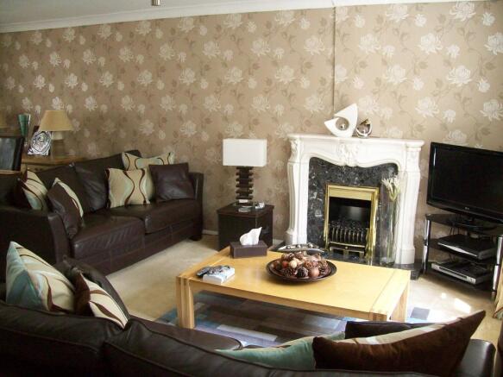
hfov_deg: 51.4
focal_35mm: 36
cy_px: 188
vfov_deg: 39.6
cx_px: 252
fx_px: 523
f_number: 2.7
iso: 200
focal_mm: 6
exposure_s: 1/71.9
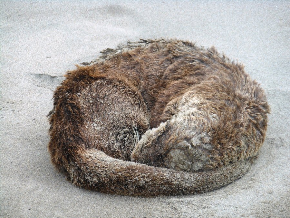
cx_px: 145
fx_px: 2094
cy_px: 109
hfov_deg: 7.9
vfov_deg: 5.9
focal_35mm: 250
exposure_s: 1/100
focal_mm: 45
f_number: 5.8
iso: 80
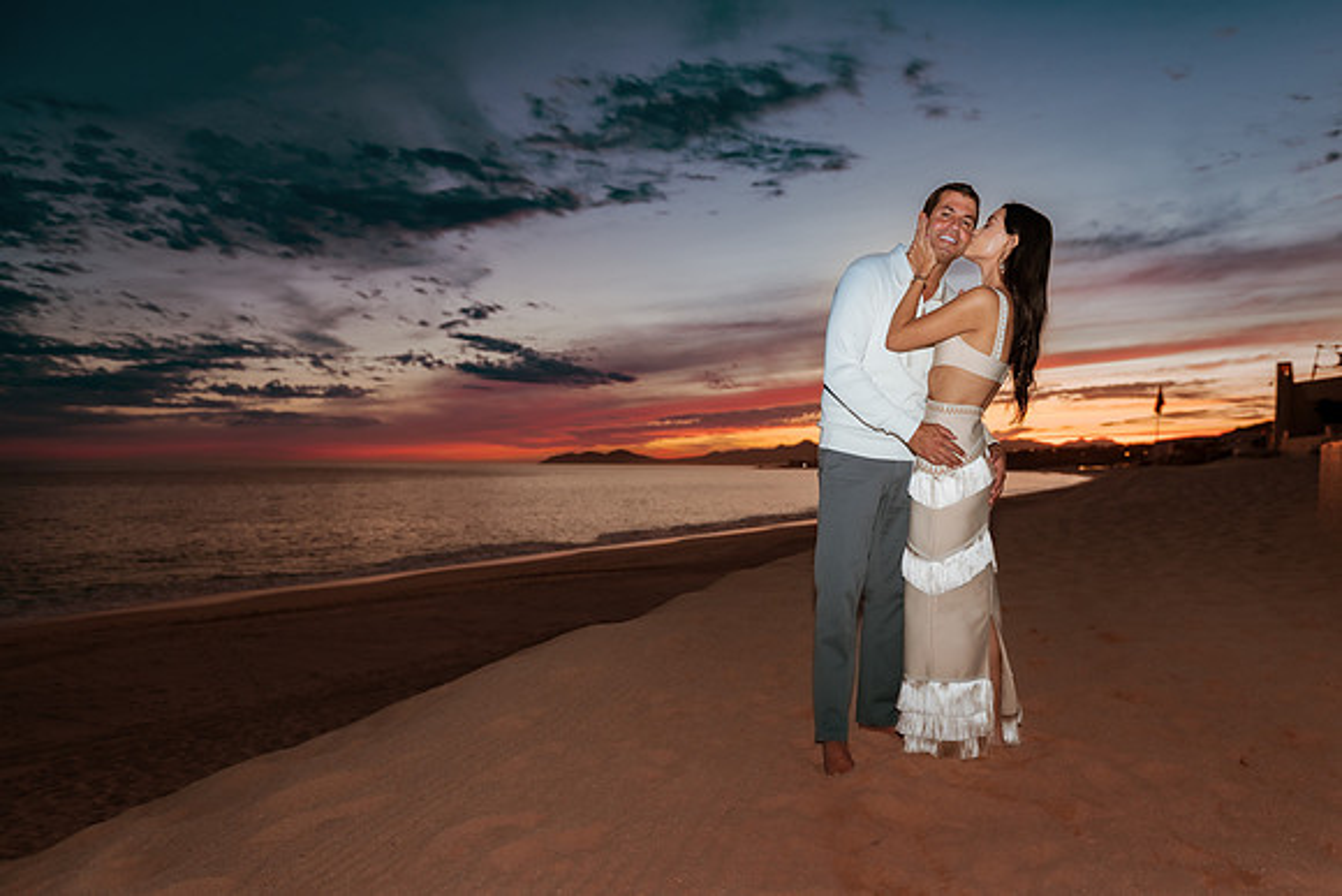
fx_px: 986
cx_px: 730
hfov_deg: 68.3
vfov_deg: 48.8
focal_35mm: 26
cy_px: 477
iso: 320
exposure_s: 1/200
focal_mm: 24
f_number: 2.8
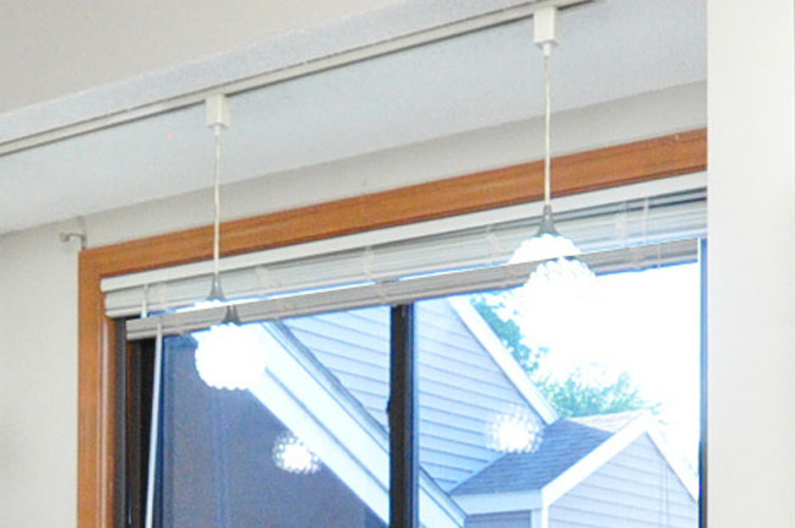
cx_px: 245
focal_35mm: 67
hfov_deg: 29.8
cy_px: 619
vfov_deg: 19.2
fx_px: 1478
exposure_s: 1/100
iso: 1600
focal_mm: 10
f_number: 5
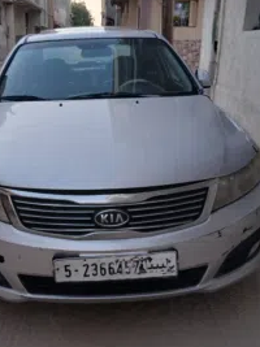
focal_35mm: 39
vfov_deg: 47.9
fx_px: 391
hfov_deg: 36.5
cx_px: 92
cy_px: 179
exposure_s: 1/50
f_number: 1.8
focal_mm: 3.98
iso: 200
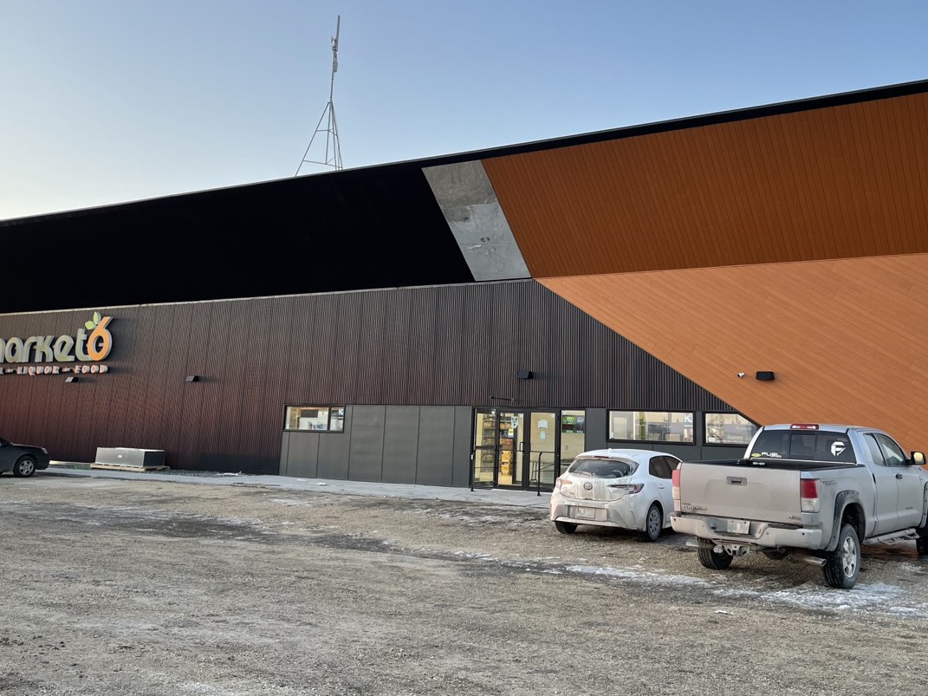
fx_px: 911
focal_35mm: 34
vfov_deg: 41.4
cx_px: 508
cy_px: 254
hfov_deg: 53.9
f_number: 1.6
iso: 32
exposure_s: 1/124
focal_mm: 5.1
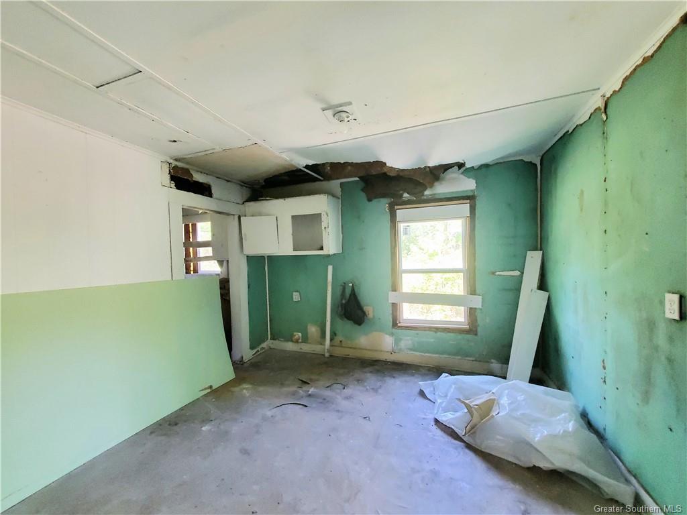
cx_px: 344
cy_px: 258
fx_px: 258
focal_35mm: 13
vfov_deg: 89.9
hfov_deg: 106.2
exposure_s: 1/33
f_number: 2.2
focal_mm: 1.8
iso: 400
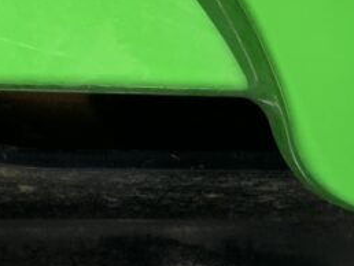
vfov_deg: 12.6
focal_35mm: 115
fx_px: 1177
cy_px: 303
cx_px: 235
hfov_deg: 17.1
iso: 16
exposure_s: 1/657
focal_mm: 3
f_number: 1.8
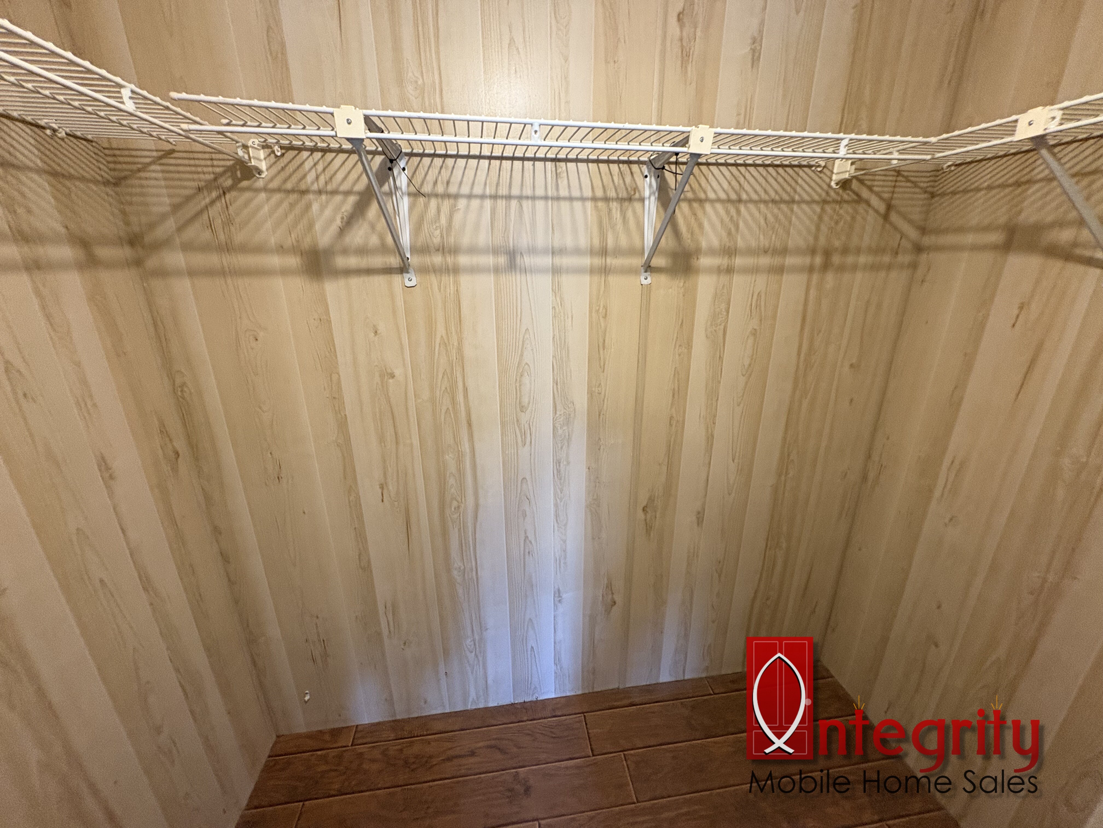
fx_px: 446
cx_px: 552
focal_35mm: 14
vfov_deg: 85.7
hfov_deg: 102.1
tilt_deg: -18.4
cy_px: 414
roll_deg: +0.5
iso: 400
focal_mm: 2.22
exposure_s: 1/60
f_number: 2.2
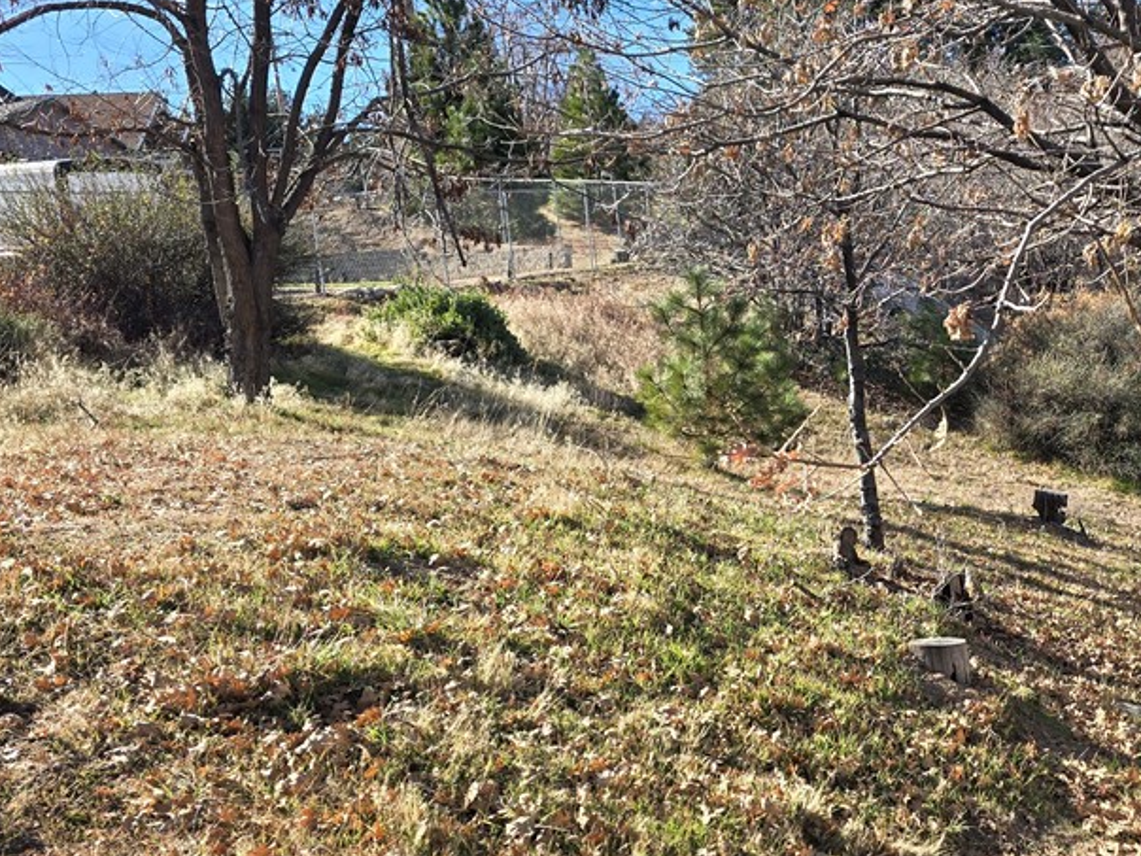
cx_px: 931
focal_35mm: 39
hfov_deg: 45.2
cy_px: 537
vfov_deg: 36.6
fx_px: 1286
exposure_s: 1/285
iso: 12
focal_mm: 6.3
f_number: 1.7
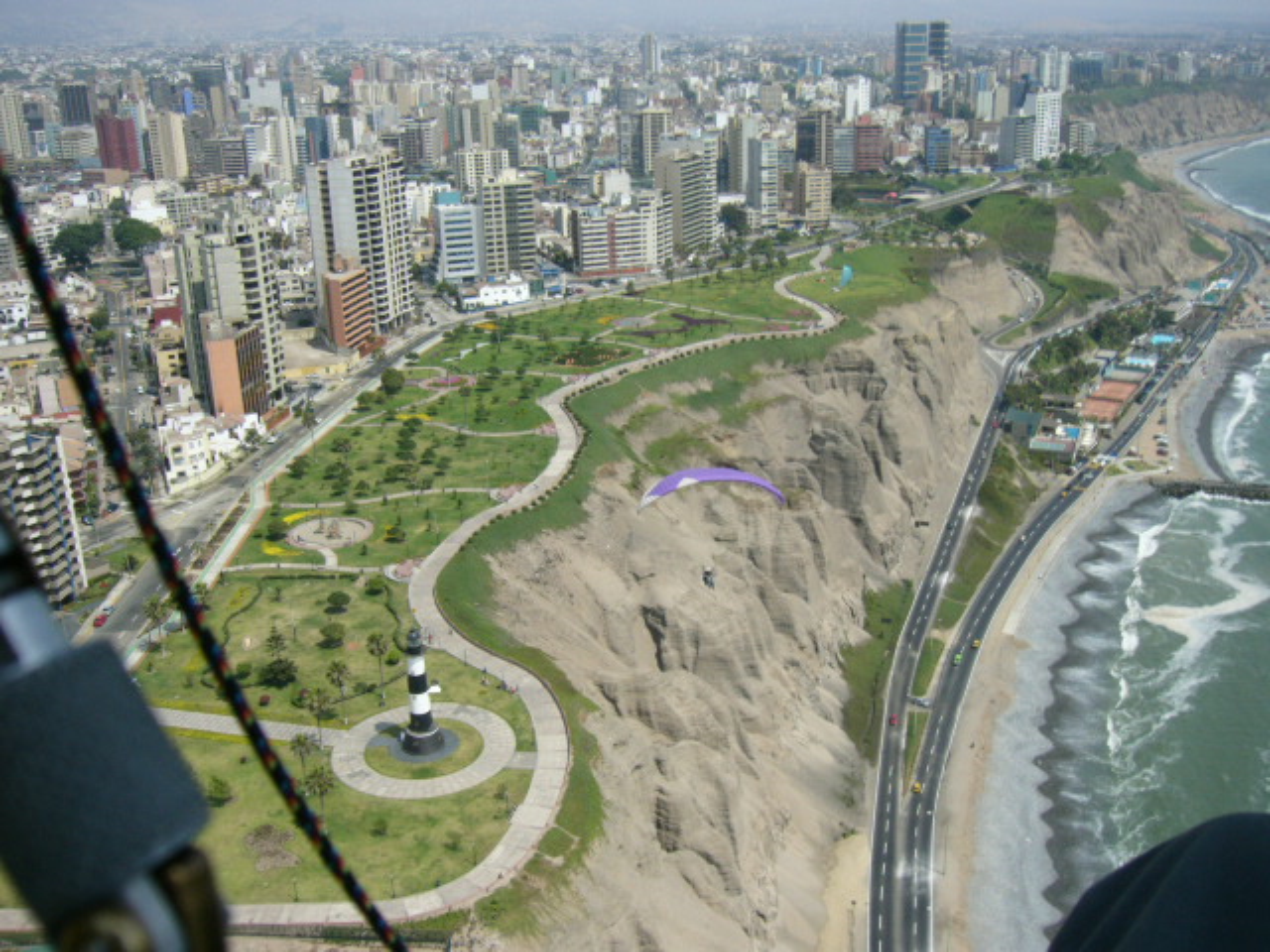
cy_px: 476
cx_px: 635
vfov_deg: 40.7
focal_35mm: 35
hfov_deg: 52.6
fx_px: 1284
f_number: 8
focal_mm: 5.8
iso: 50
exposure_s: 1/200
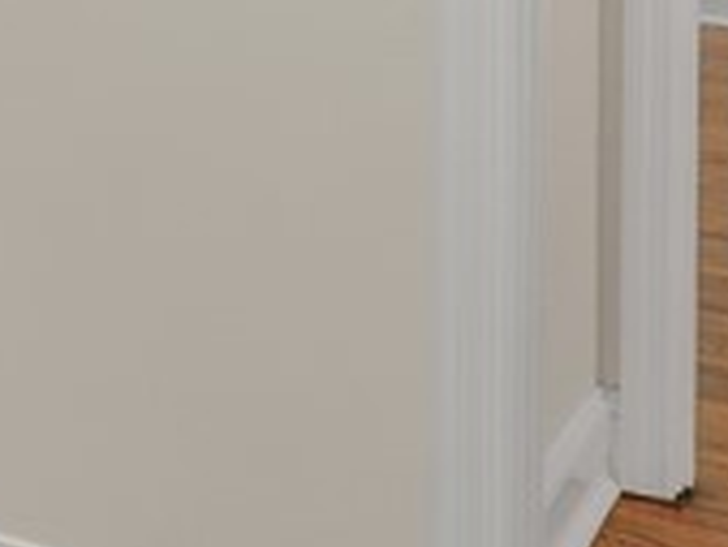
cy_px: -444
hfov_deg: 14.2
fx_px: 2084
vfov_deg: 13.4
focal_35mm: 99
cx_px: -965
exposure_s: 1/5
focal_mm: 16
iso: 1250
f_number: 9
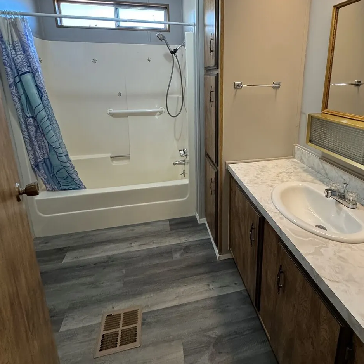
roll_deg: -0.3
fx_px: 226
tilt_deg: -13.0
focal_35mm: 19
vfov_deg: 75.8
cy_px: 129
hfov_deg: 77.3
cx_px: 207
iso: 320
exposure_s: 1/60
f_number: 2.2
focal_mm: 2.22
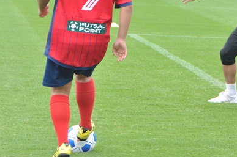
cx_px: 205
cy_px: 33
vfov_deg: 5.4
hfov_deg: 8.1
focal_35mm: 254
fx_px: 1670
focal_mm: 82
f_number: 8
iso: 400
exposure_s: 1/125
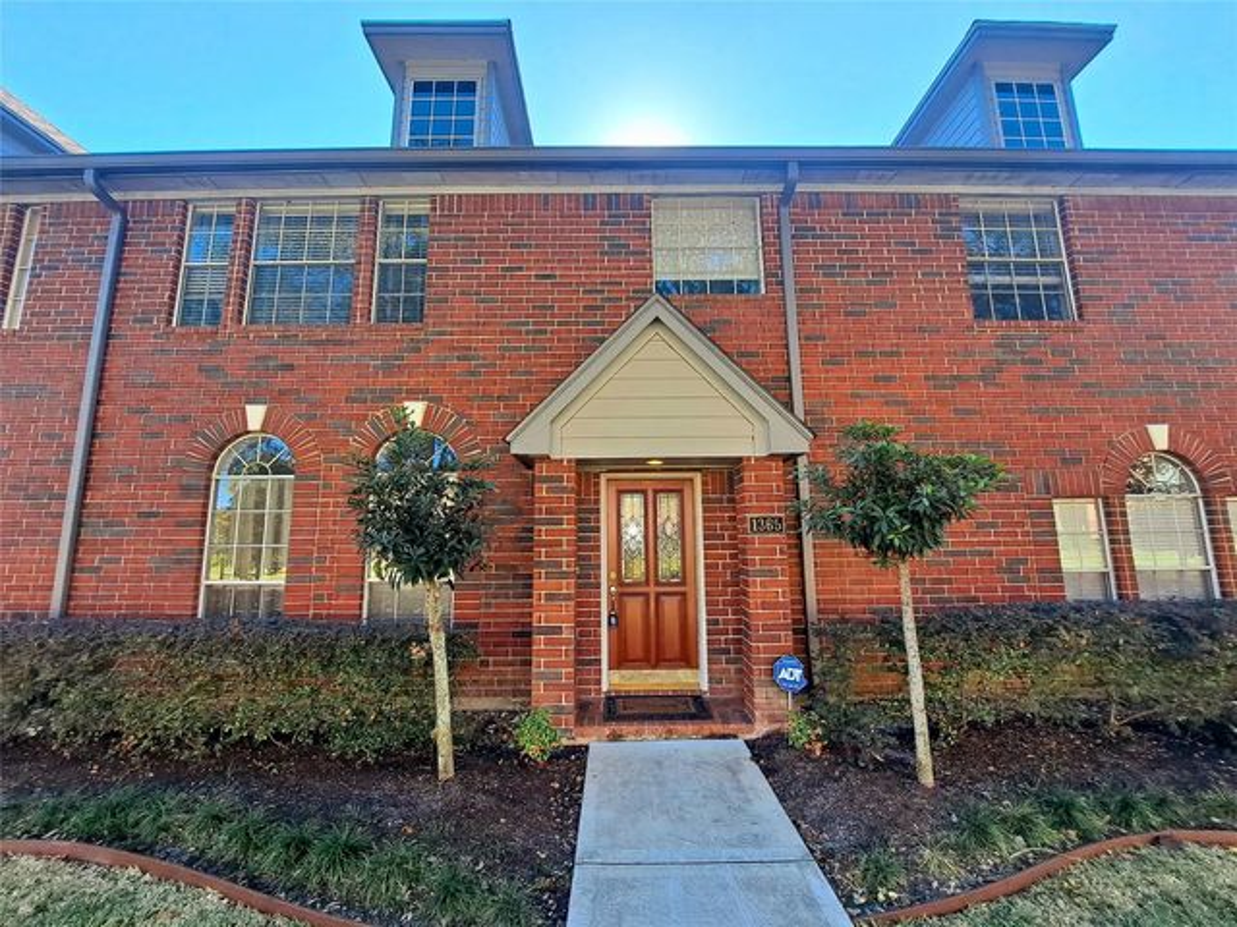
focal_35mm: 13
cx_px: 618
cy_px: 464
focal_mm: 1.74
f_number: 2.2
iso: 40
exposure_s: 1/333
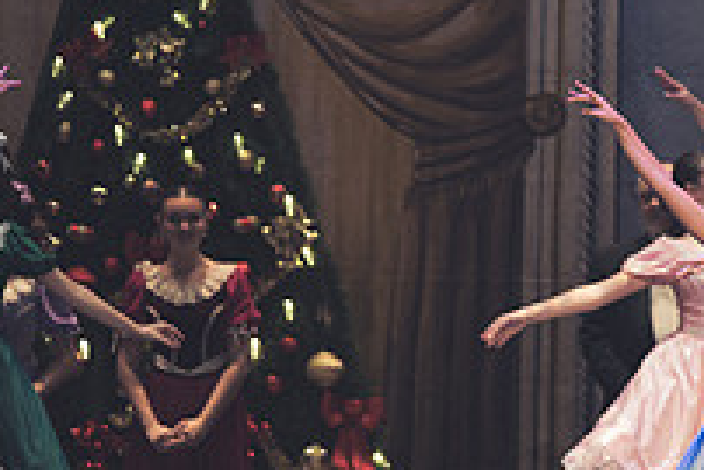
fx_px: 10098
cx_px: 840
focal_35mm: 516
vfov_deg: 2.7
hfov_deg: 4.0
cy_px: 378
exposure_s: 1/320
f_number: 2.8
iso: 640
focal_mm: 180
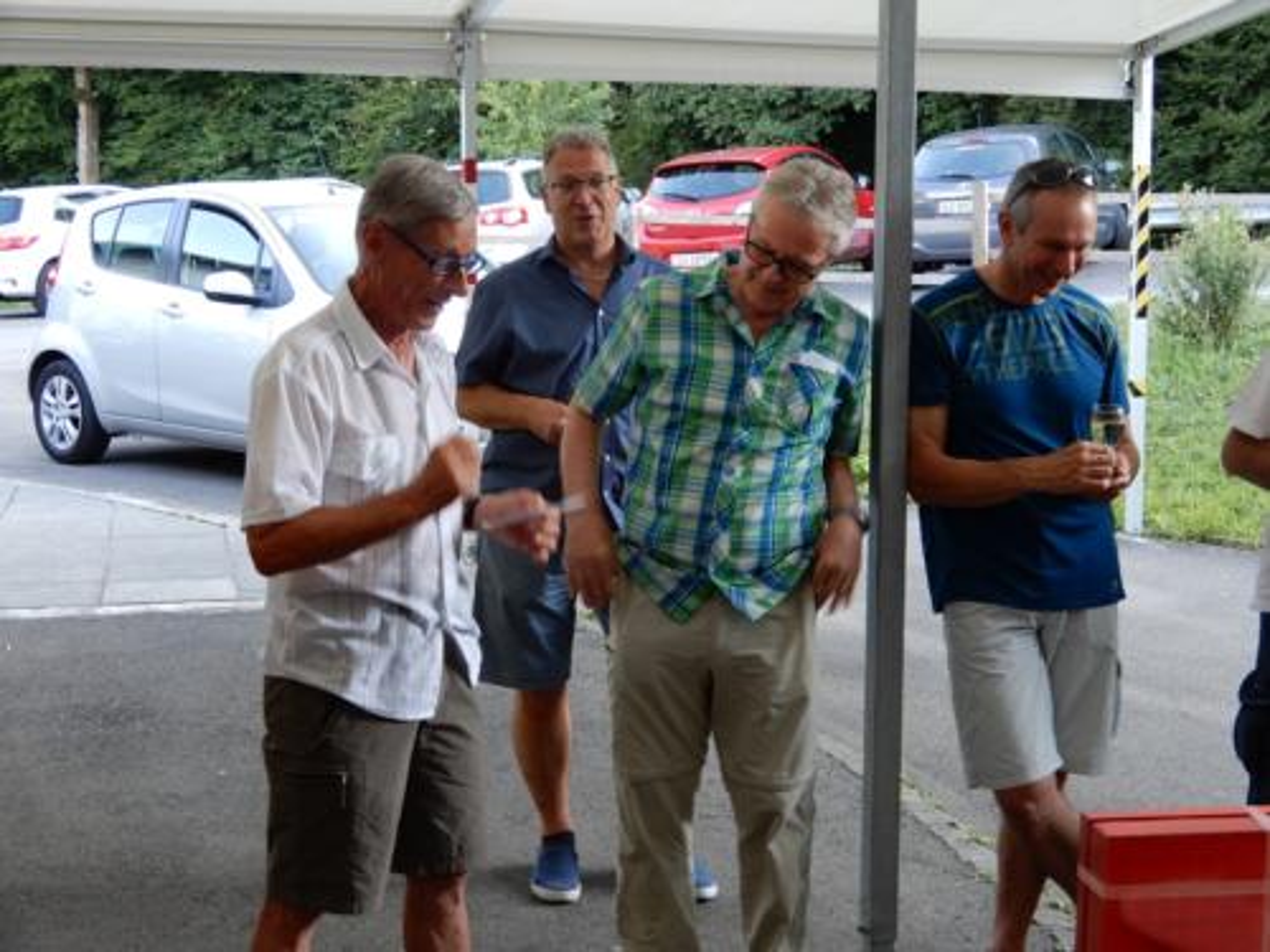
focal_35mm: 57
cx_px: 635
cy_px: 476
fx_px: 2091
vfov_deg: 25.7
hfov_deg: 33.8
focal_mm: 10.2
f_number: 4.5
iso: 140
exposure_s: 1/30
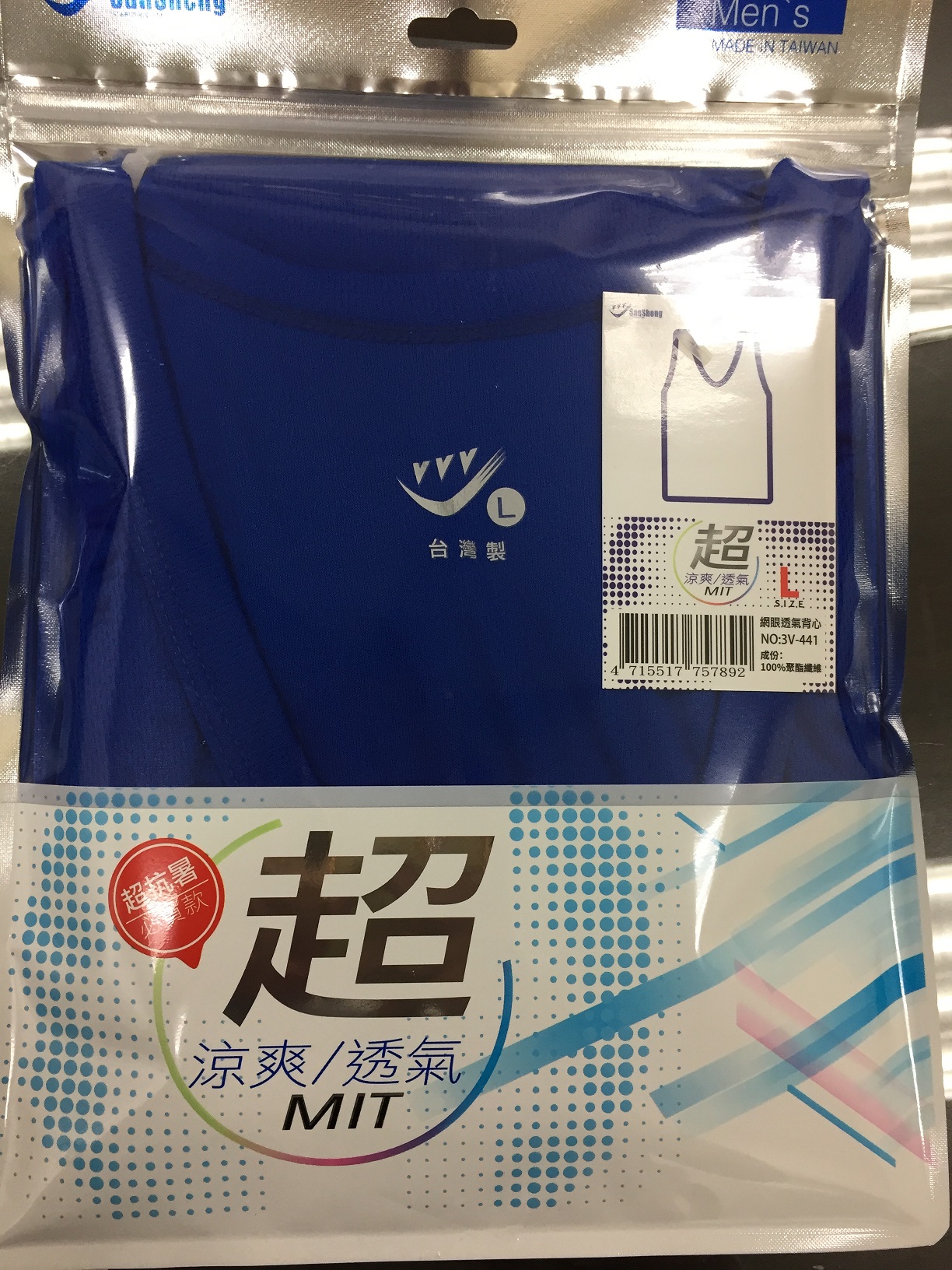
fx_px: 1063
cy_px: 635
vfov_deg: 61.7
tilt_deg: -86.6
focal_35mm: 29
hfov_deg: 48.2
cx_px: 476
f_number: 2.2
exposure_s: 1/30
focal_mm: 4.15
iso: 32
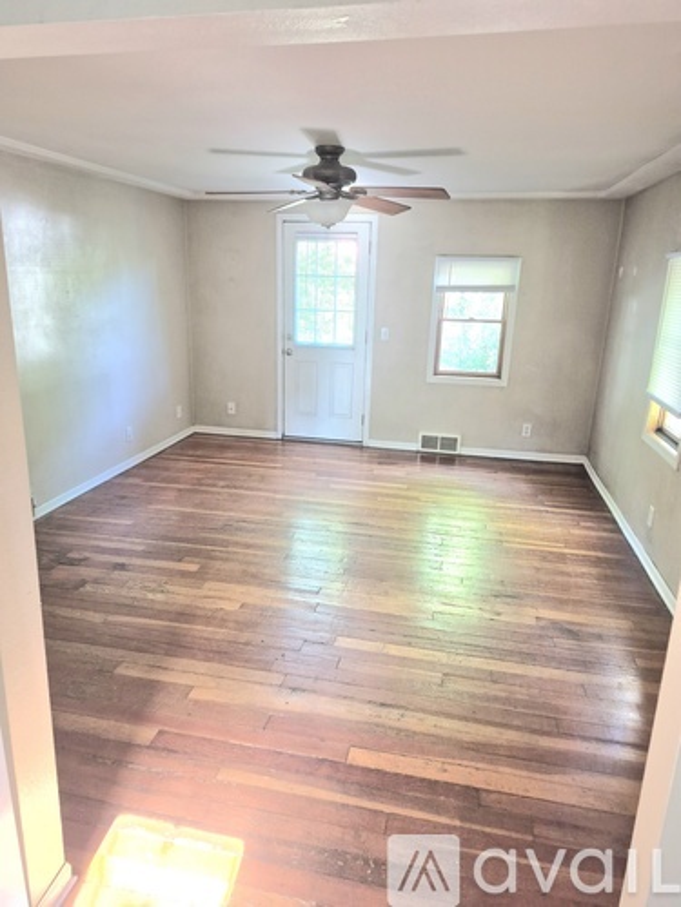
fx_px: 603
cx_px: 340
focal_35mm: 23
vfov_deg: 73.9
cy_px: 454
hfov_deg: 58.9
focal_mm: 5.4
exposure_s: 1/60.2
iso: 640
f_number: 1.8
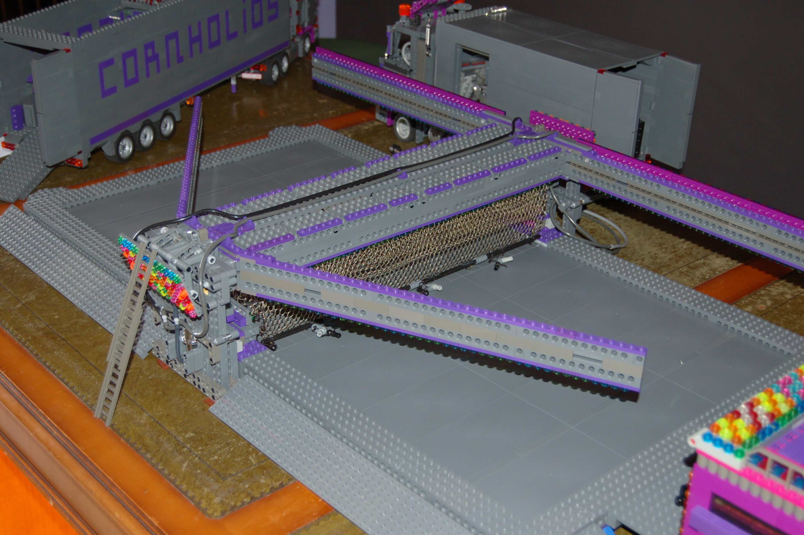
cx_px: 402
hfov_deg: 41.1
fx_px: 1071
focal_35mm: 48
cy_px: 268
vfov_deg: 28.0
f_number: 4.5
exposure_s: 1/60
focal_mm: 32
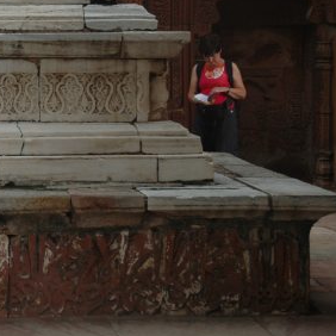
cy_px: 63
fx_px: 1253
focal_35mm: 114
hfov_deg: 14.8
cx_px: -61
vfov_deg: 15.2
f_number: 4.2
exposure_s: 1/30
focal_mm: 35
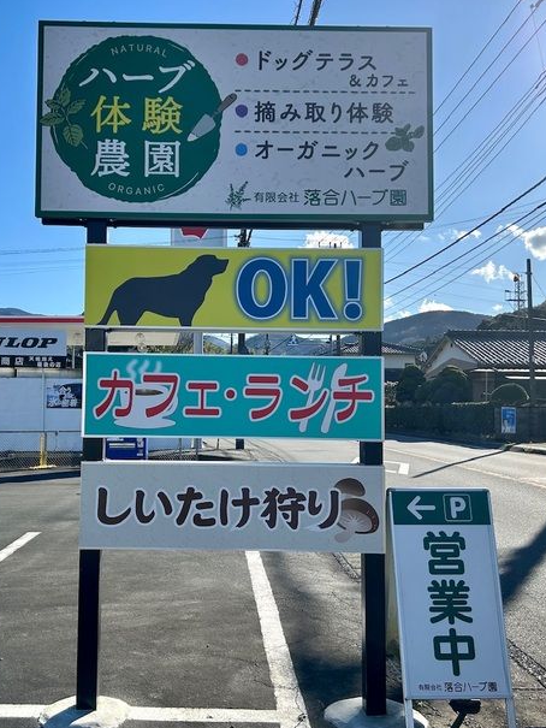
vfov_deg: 52.6
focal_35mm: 35
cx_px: 222
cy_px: 363
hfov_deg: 40.6
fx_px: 736
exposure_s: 1/2632
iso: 50
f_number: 1.5
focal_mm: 5.7
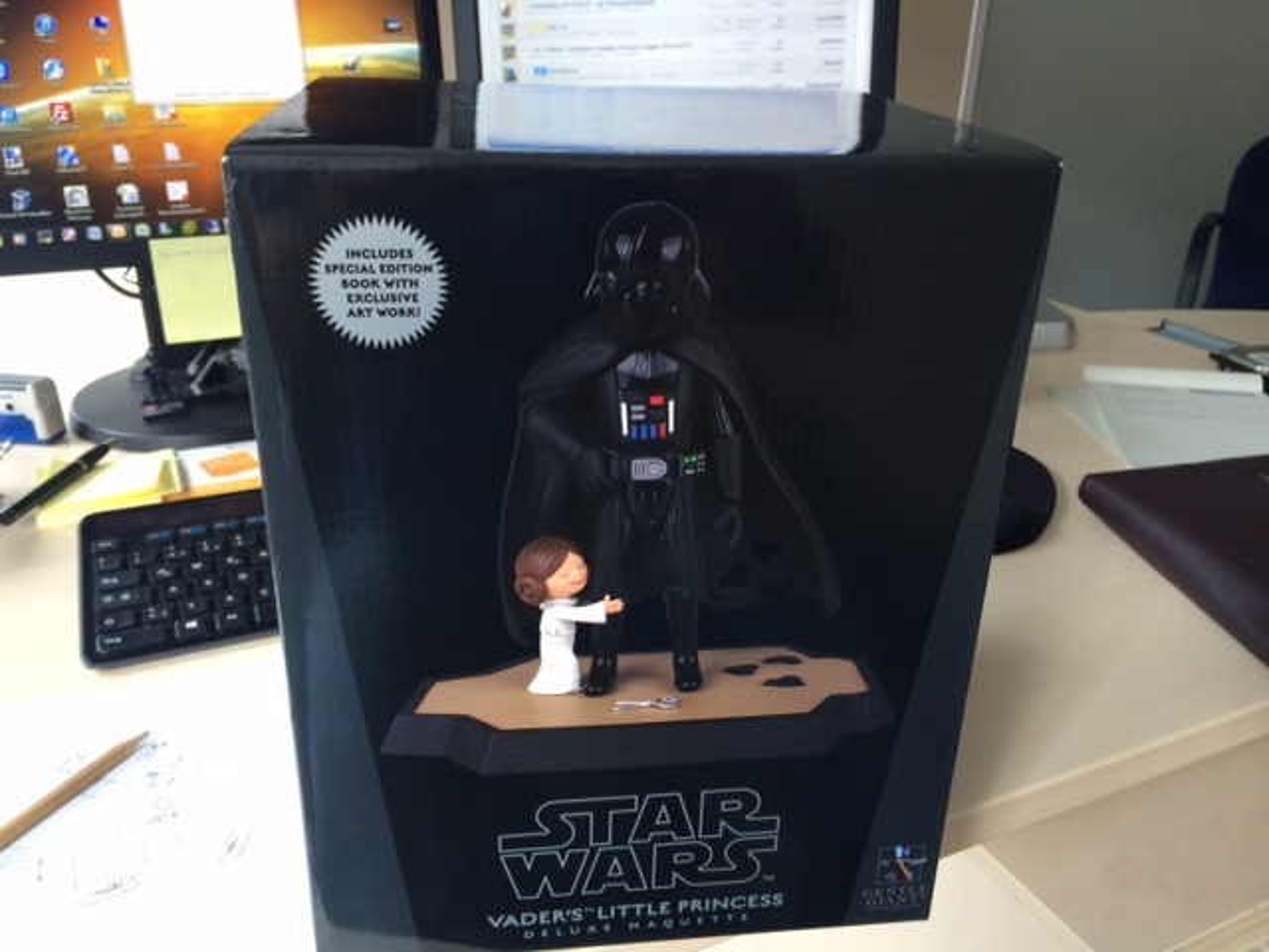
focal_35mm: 29
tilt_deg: -23.4
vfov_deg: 48.2
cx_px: 634
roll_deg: +0.0
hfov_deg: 61.7
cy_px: 476
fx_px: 1063
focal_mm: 4.15
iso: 64
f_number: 2.2
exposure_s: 1/30
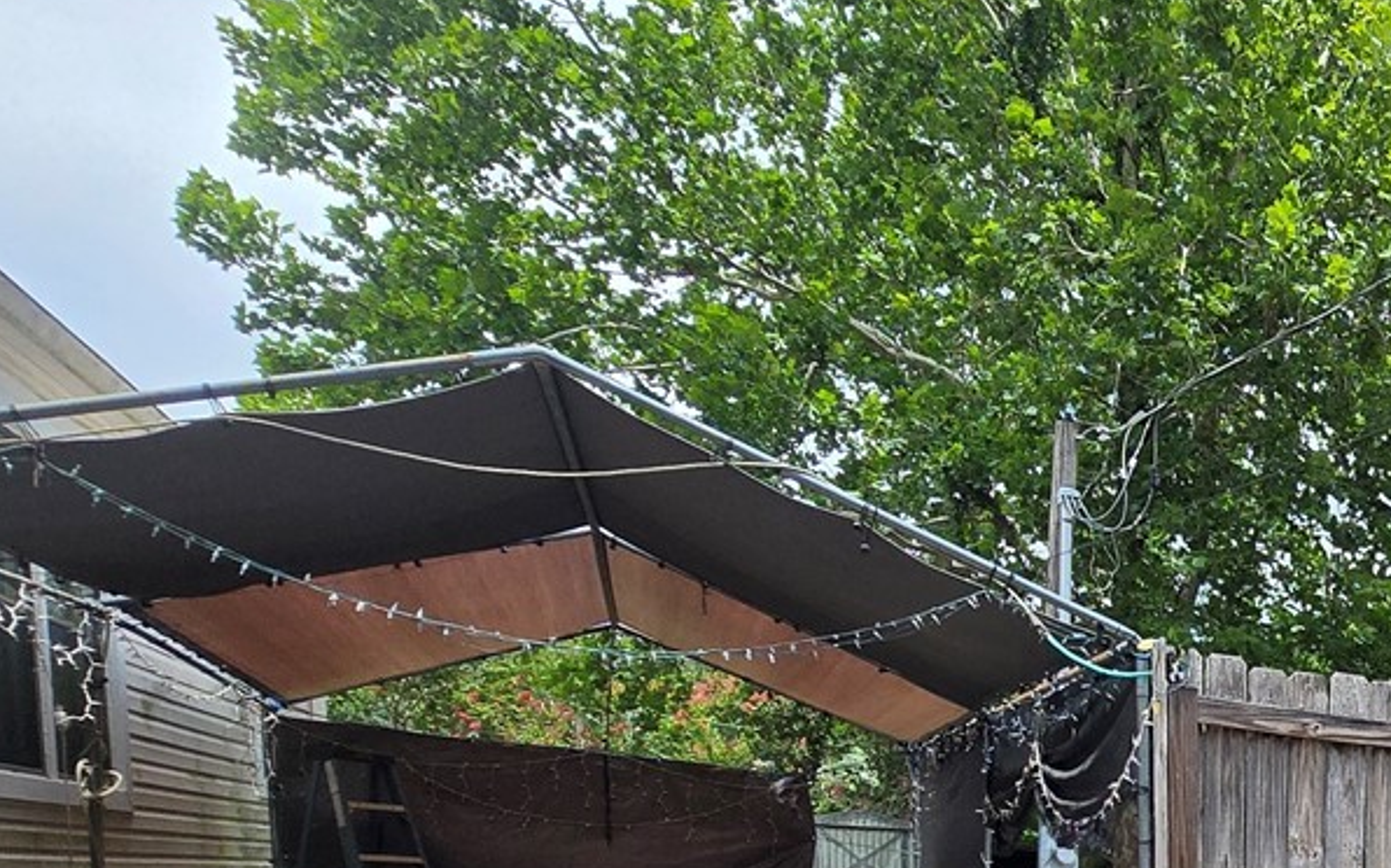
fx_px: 1402
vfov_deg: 29.2
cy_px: 1066
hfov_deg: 40.7
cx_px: 1582
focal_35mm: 37
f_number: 2.2
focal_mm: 2.2
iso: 50
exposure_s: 1/1521
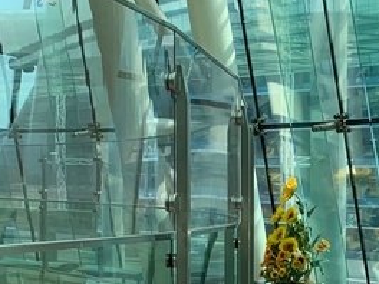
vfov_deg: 12.2
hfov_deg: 16.0
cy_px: 356
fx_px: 1292
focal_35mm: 118
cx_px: 469
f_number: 1.8
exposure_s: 1/587
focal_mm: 4.25
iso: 25
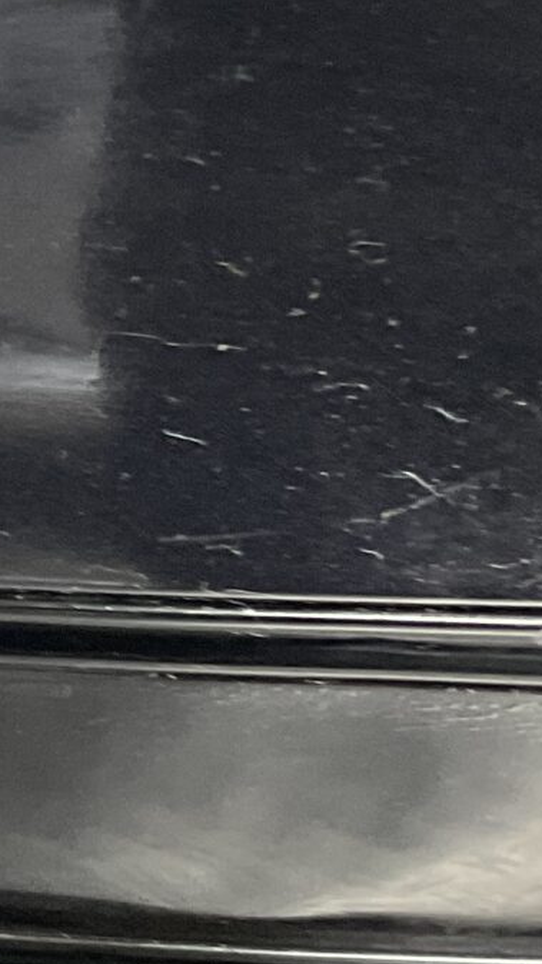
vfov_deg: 17.8
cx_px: -686
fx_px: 3067
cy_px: 319
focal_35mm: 120
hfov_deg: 9.2
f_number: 1.8
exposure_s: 1/120
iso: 64
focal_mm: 3
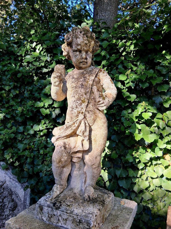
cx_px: 86
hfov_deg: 53.1
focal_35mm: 26
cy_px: 114
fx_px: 171
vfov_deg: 67.3
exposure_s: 1/100
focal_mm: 3.98
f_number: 1.8
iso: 25
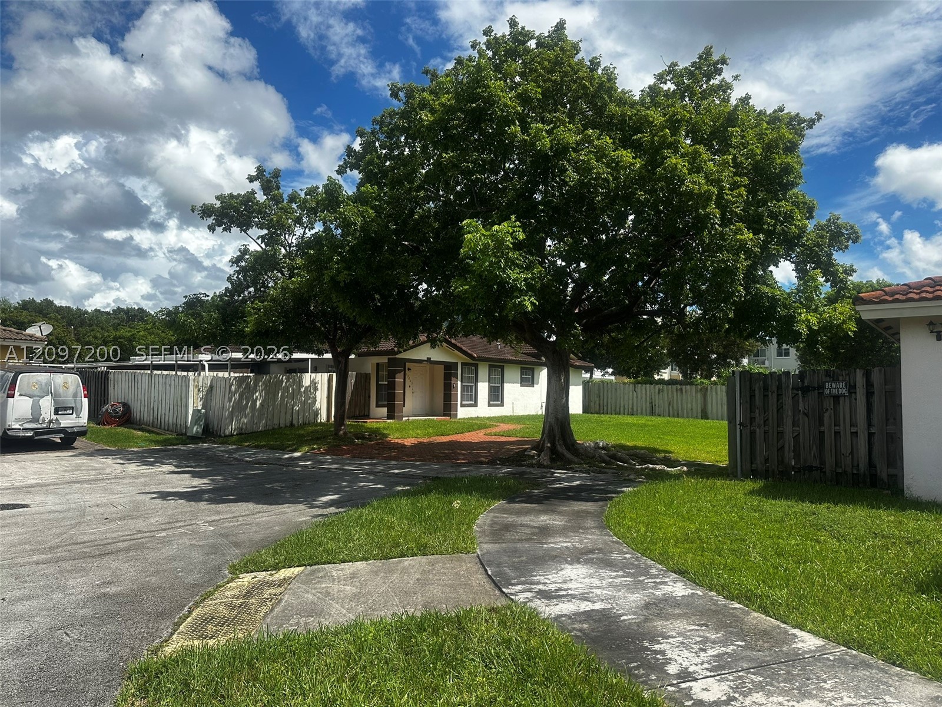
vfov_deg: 56.8
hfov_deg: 71.6
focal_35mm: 24
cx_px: 471
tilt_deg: +3.6
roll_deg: -0.8
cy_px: 354
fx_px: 653
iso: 80
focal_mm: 6.86
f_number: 1.78
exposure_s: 1/5000
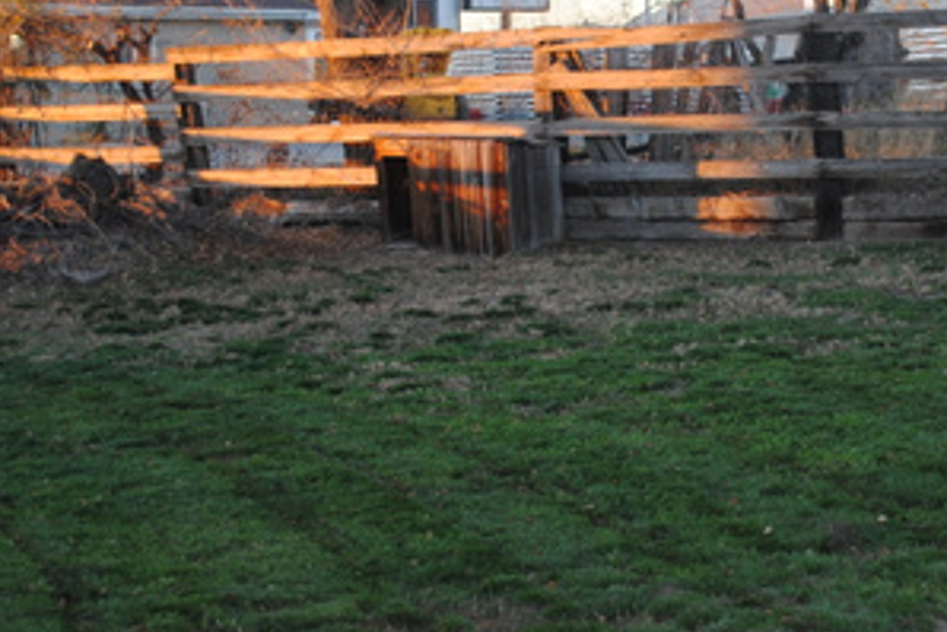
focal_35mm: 103
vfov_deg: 13.3
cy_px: 295
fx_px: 2711
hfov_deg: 19.7
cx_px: 690
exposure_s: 1/60
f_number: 4.8
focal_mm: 32
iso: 200
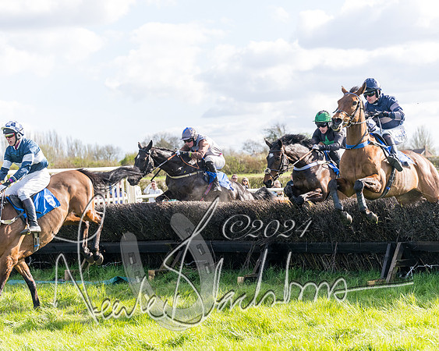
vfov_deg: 14.6
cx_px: 220
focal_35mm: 106
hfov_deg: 18.2
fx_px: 1374
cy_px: 176
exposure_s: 1/1600
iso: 400
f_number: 4
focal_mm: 84
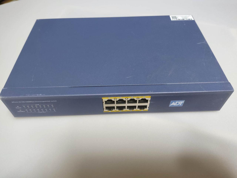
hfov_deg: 69.4
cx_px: 118
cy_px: 89
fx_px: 171
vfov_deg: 54.9
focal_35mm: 25
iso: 522
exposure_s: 1/30
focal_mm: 4.71
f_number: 1.79
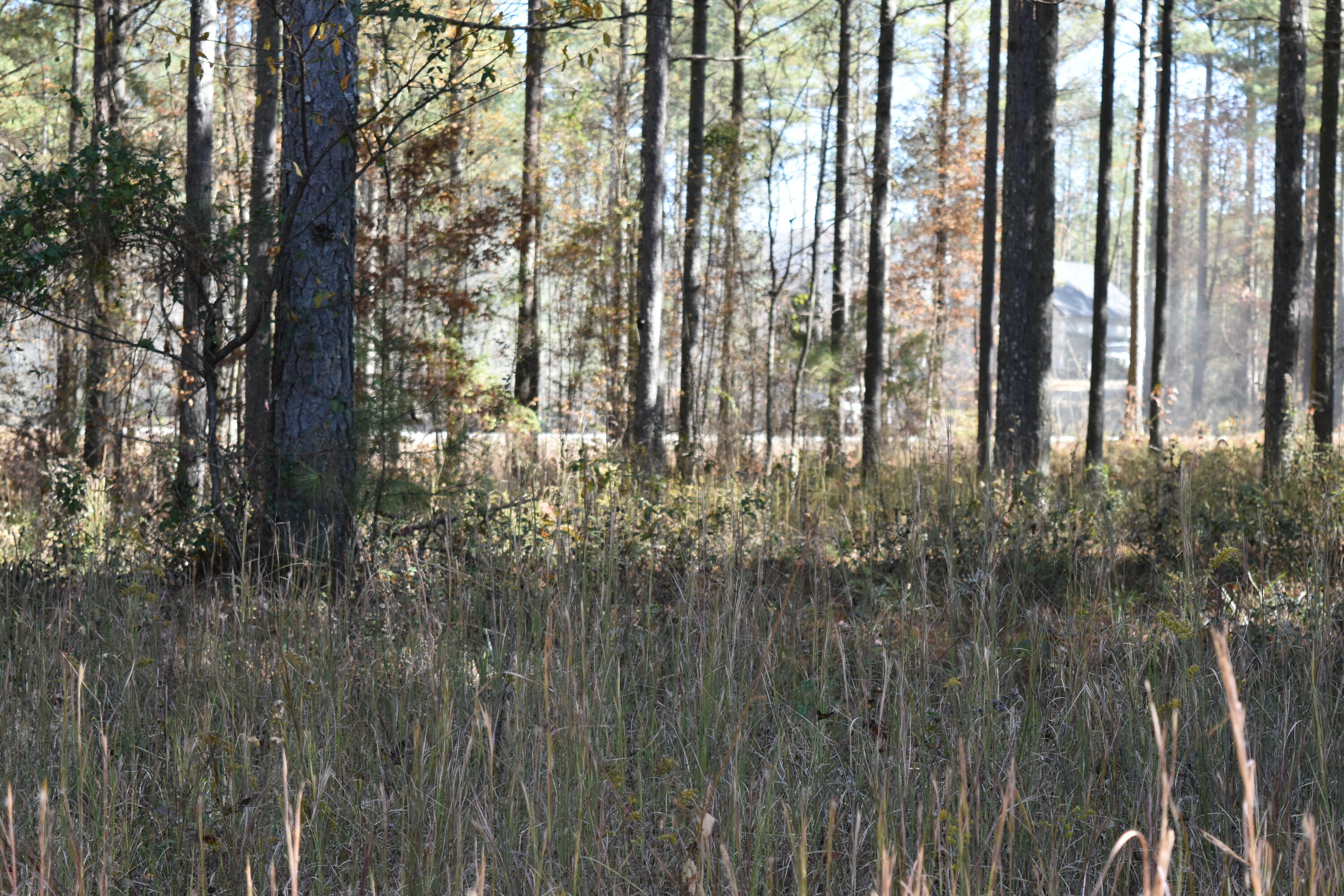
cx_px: 672
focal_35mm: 82
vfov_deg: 16.6
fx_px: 3080
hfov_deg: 24.6
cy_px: 448
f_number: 7.1
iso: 400
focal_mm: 55
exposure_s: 1/200
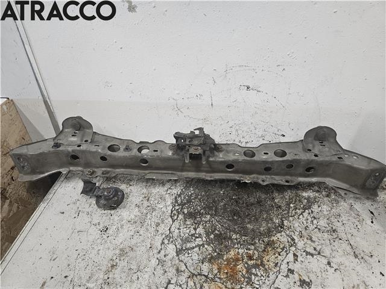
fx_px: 256
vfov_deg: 58.9
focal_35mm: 23
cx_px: 193
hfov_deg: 73.9
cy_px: 144
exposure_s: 1/100
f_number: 1.8
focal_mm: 5.4
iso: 250
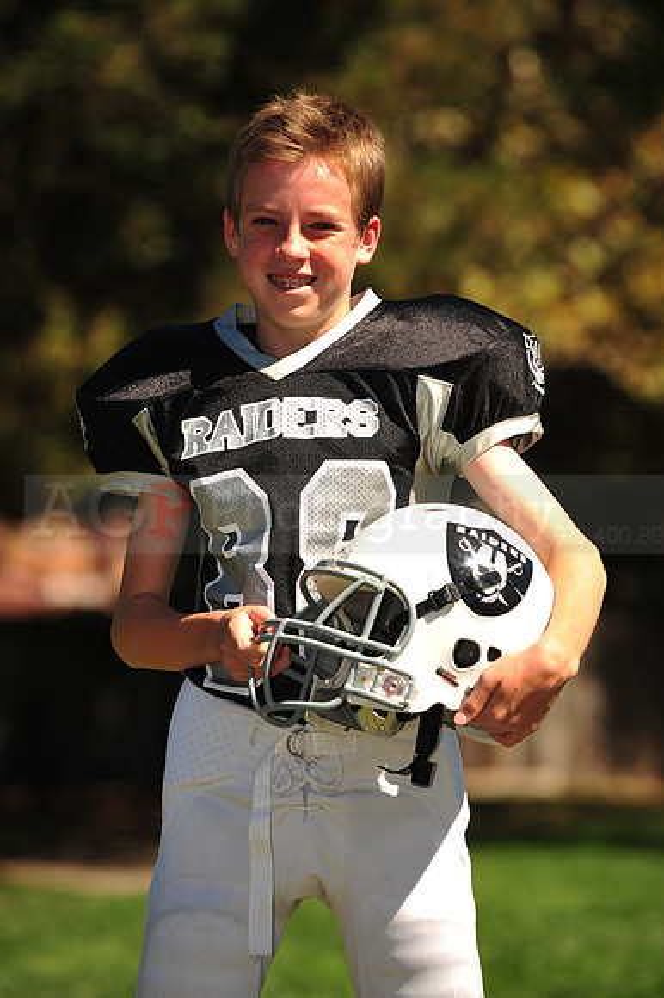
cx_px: 332
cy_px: 499
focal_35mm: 200
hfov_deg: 6.9
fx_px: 5540
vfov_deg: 10.3
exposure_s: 1/640
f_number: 5
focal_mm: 200
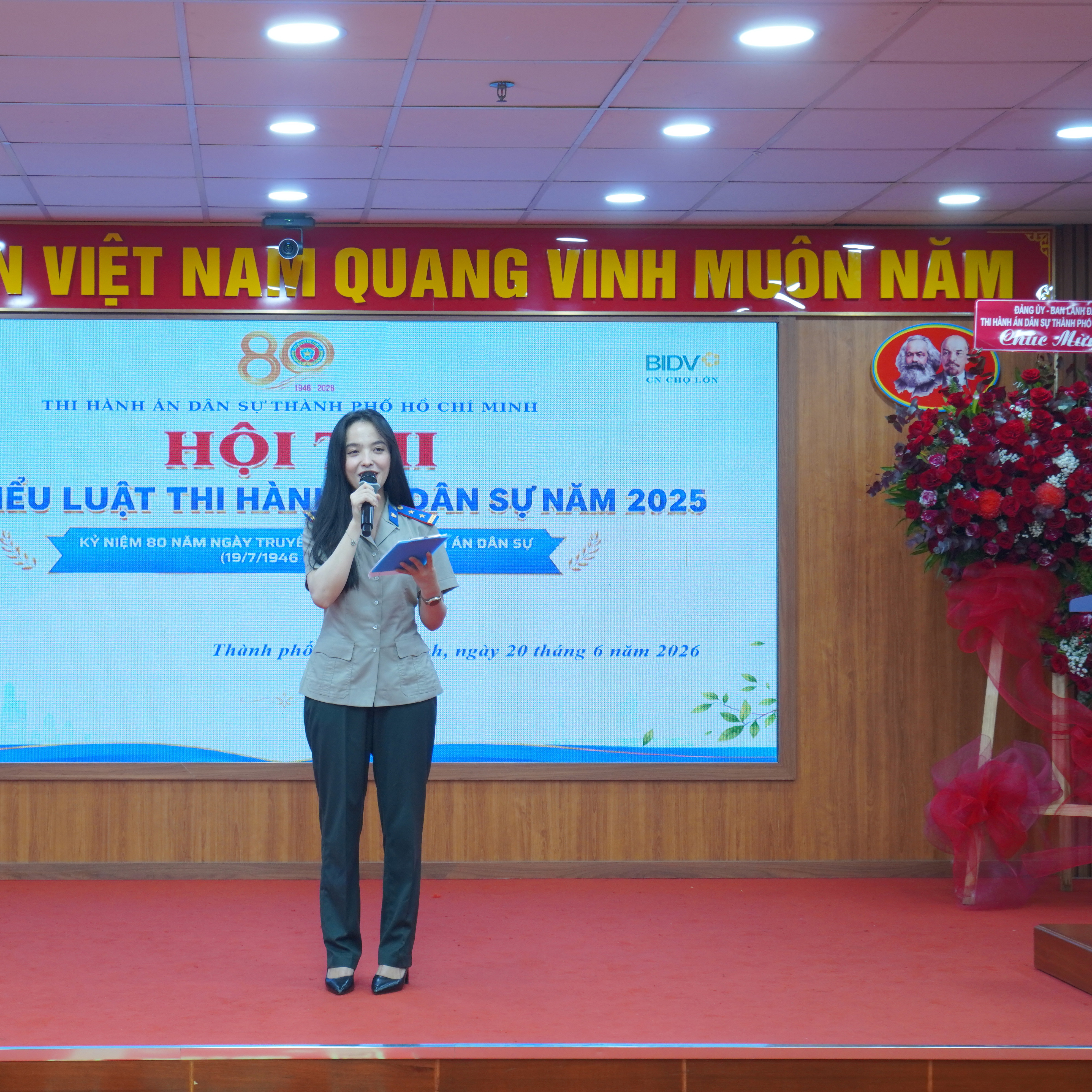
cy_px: 543
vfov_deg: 27.0
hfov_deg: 26.8
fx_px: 2271
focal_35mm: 64
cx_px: 322
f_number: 4
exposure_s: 1/60
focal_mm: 33
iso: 640
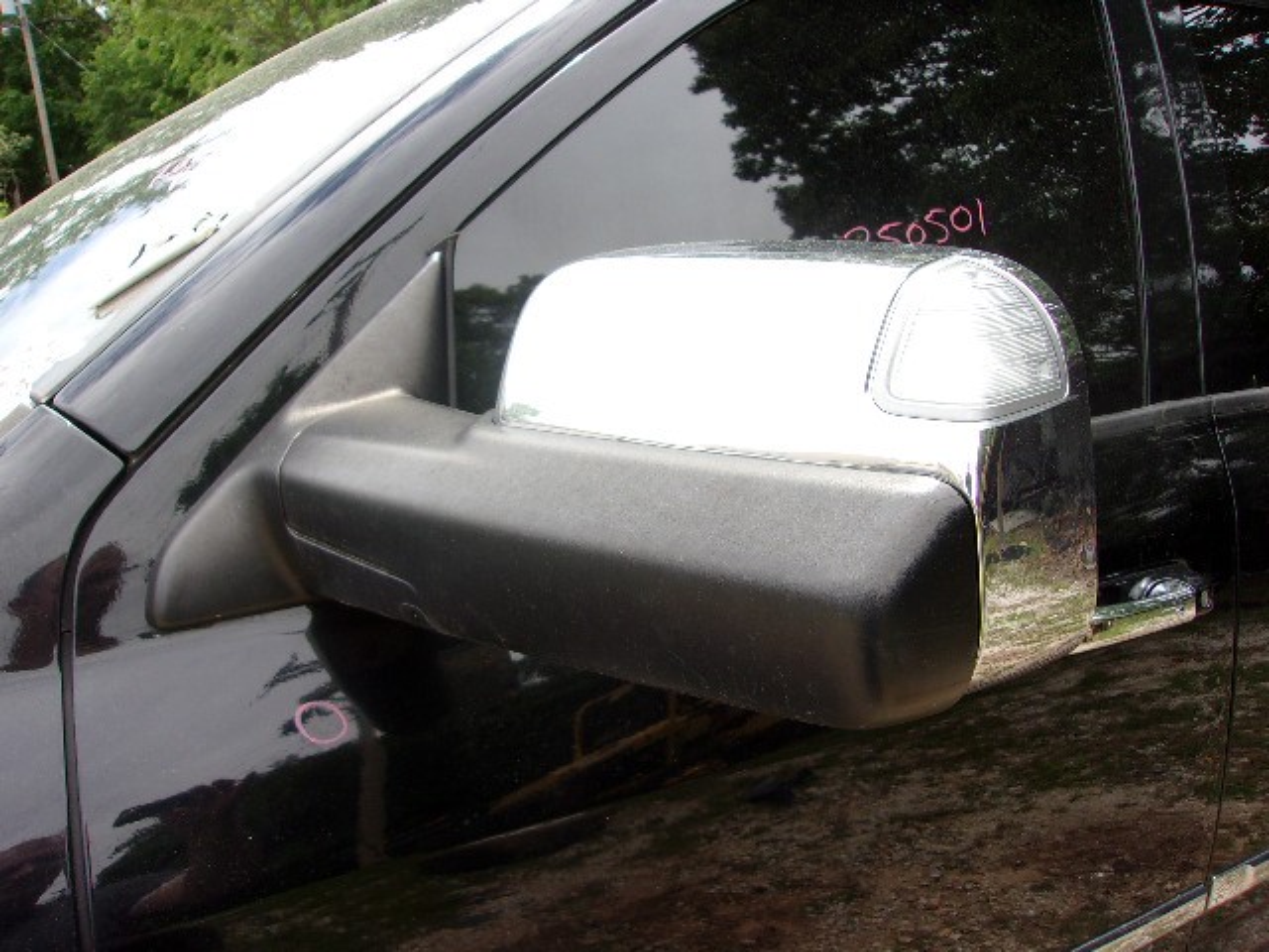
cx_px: 634
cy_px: 476
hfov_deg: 65.3
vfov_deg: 51.4
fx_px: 990
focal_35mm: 27
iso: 80
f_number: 3
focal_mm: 4.9
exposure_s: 1/350
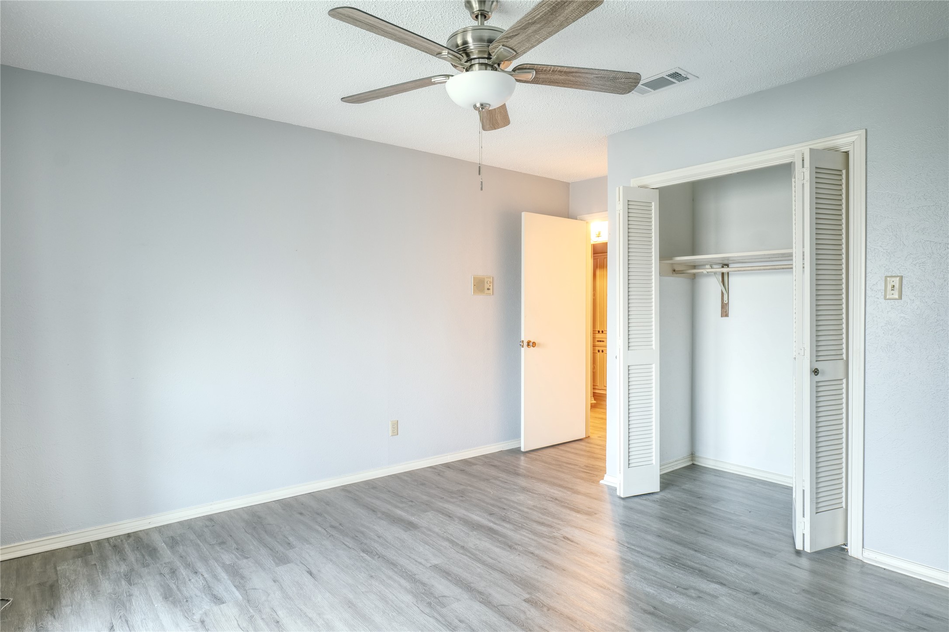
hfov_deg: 84.0
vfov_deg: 61.9
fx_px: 527
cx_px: 474
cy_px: 316
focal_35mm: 20
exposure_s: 1/1.25
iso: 640
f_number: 8
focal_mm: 20
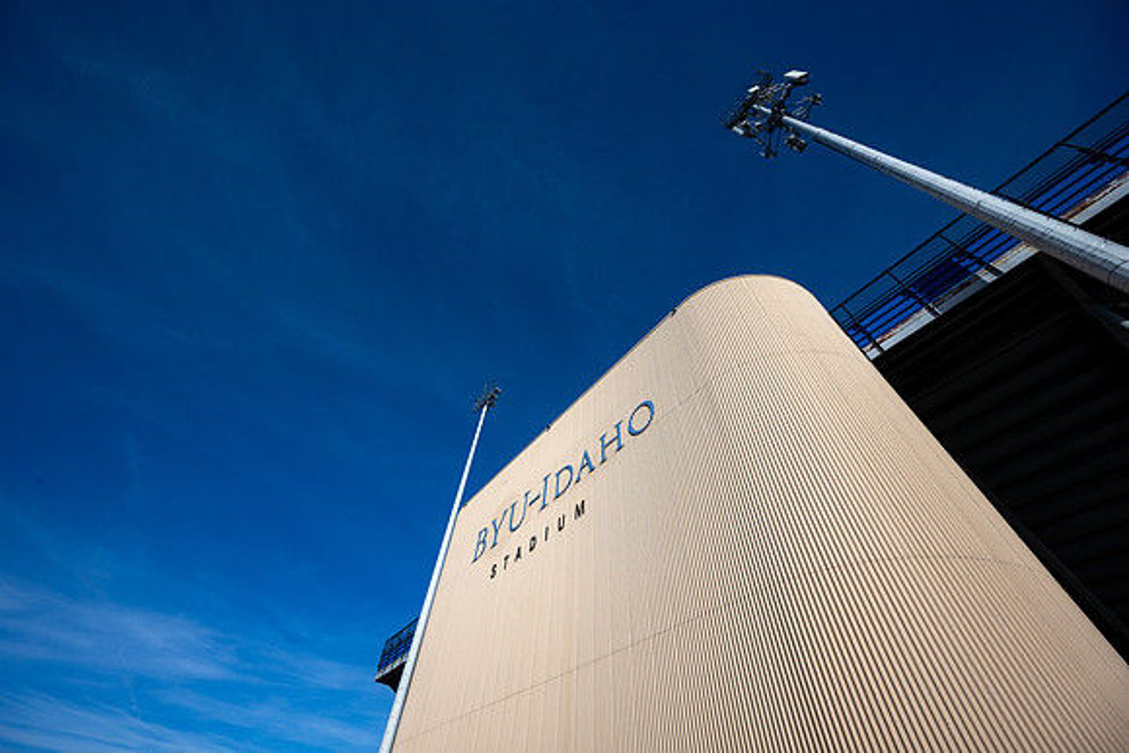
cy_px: 376
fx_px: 439
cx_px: 564
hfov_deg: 104.2
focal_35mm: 14
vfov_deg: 81.2
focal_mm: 14
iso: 100
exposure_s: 1/800
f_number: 7.1
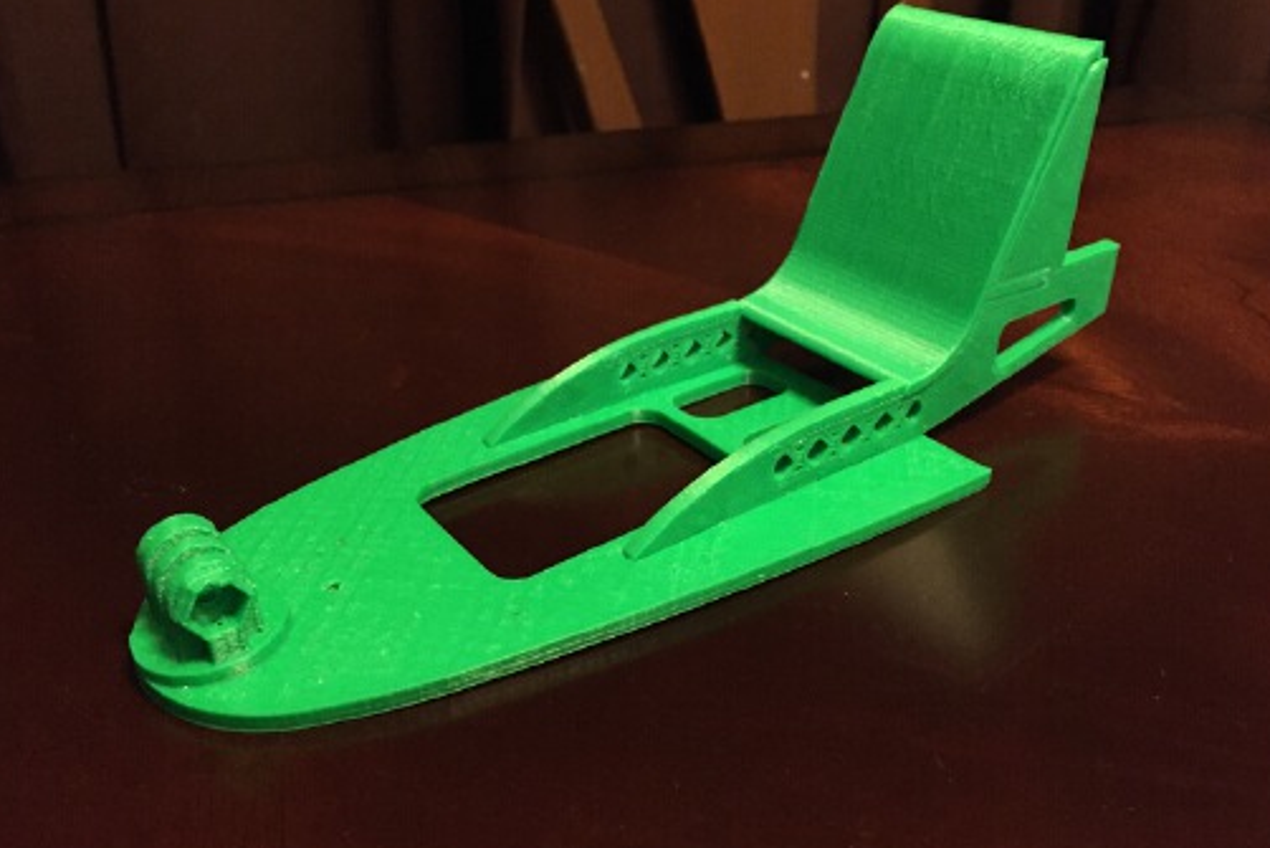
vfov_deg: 41.1
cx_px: 646
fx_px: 1129
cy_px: 380
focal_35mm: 32
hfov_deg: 58.7
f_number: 2.2
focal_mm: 4.15
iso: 400
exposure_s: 1/15
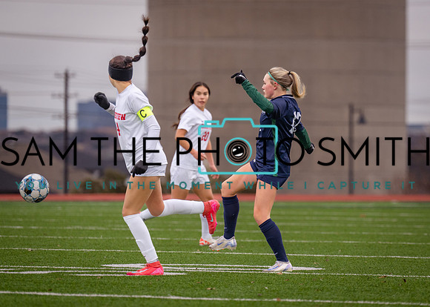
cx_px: 279
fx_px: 3664
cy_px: 123
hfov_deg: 6.7
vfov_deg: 4.8
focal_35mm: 300
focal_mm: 223
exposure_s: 1/1600
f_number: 4
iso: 800
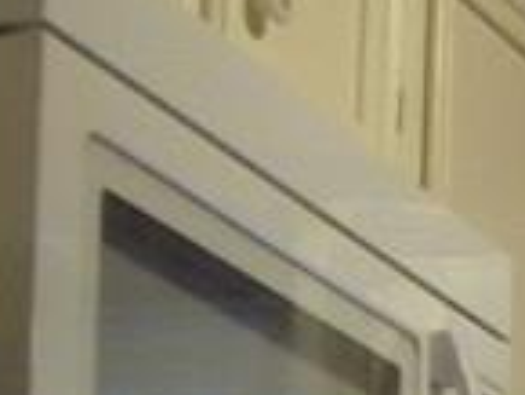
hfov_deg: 9.2
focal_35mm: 184
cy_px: 1084
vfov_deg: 7.3
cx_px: 1407
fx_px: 2793
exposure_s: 1/30
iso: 200
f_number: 2.8
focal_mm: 4.6
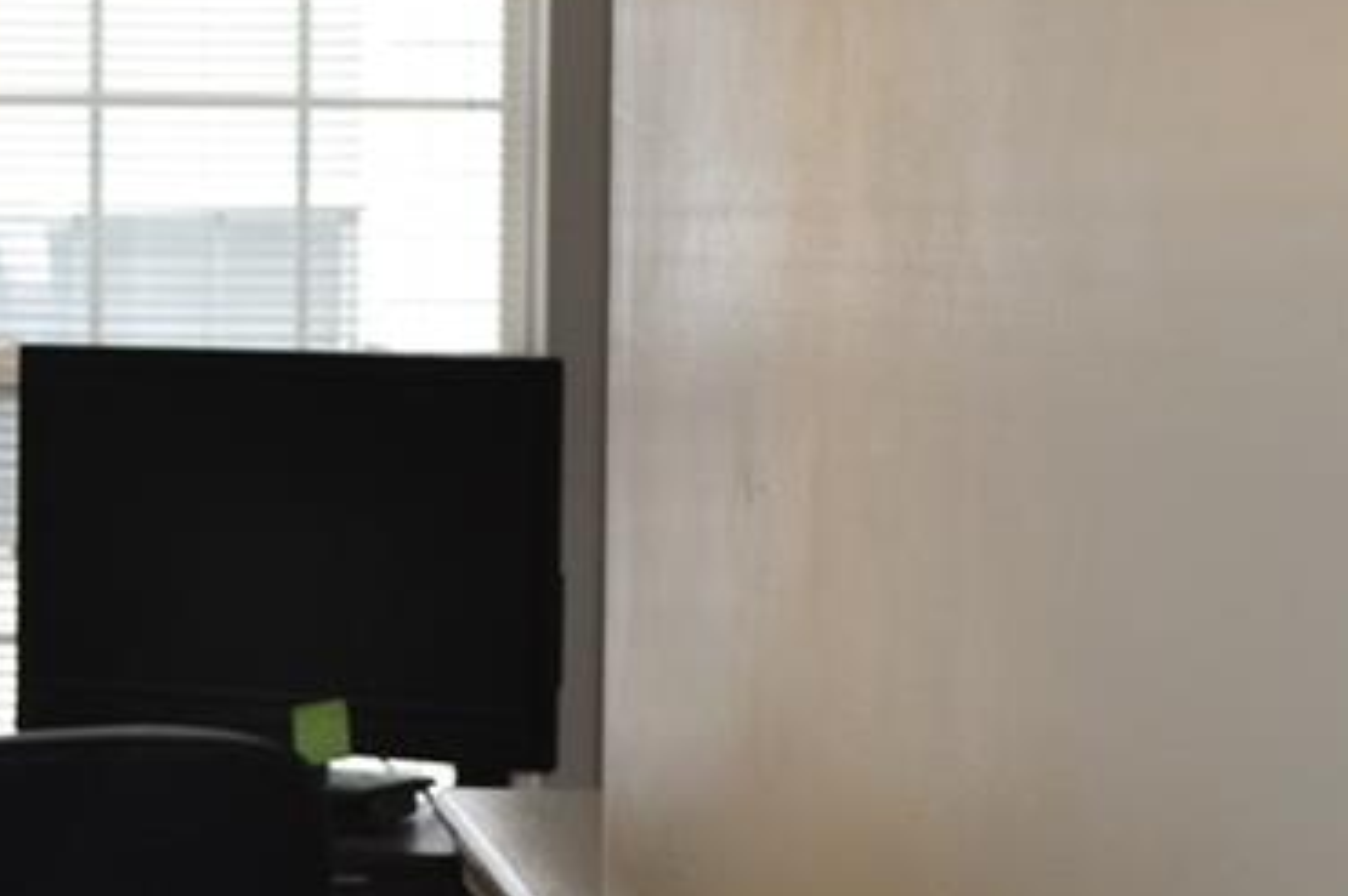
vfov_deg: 10.3
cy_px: 492
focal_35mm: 133
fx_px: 4976
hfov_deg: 15.1
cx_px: -62
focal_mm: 32
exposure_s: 1/125
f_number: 4.8
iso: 250
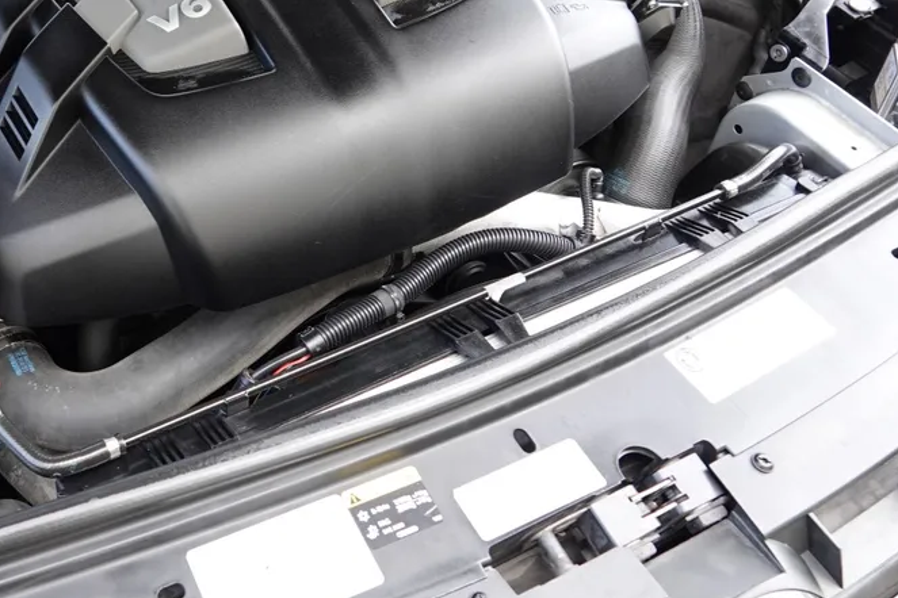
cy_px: 72
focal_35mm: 44
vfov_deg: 29.4
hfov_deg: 42.2
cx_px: 156
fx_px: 1097
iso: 100
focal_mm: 8.8
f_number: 2.4
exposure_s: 1/60
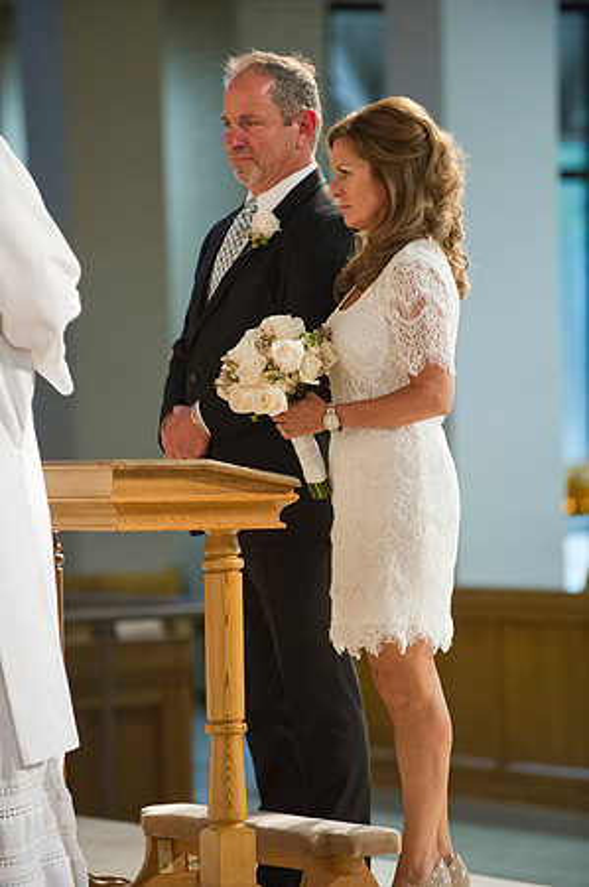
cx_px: 294
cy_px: 444
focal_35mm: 200
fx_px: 4919
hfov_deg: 6.9
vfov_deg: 10.3
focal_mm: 200
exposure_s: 1/160
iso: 5000
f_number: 3.2
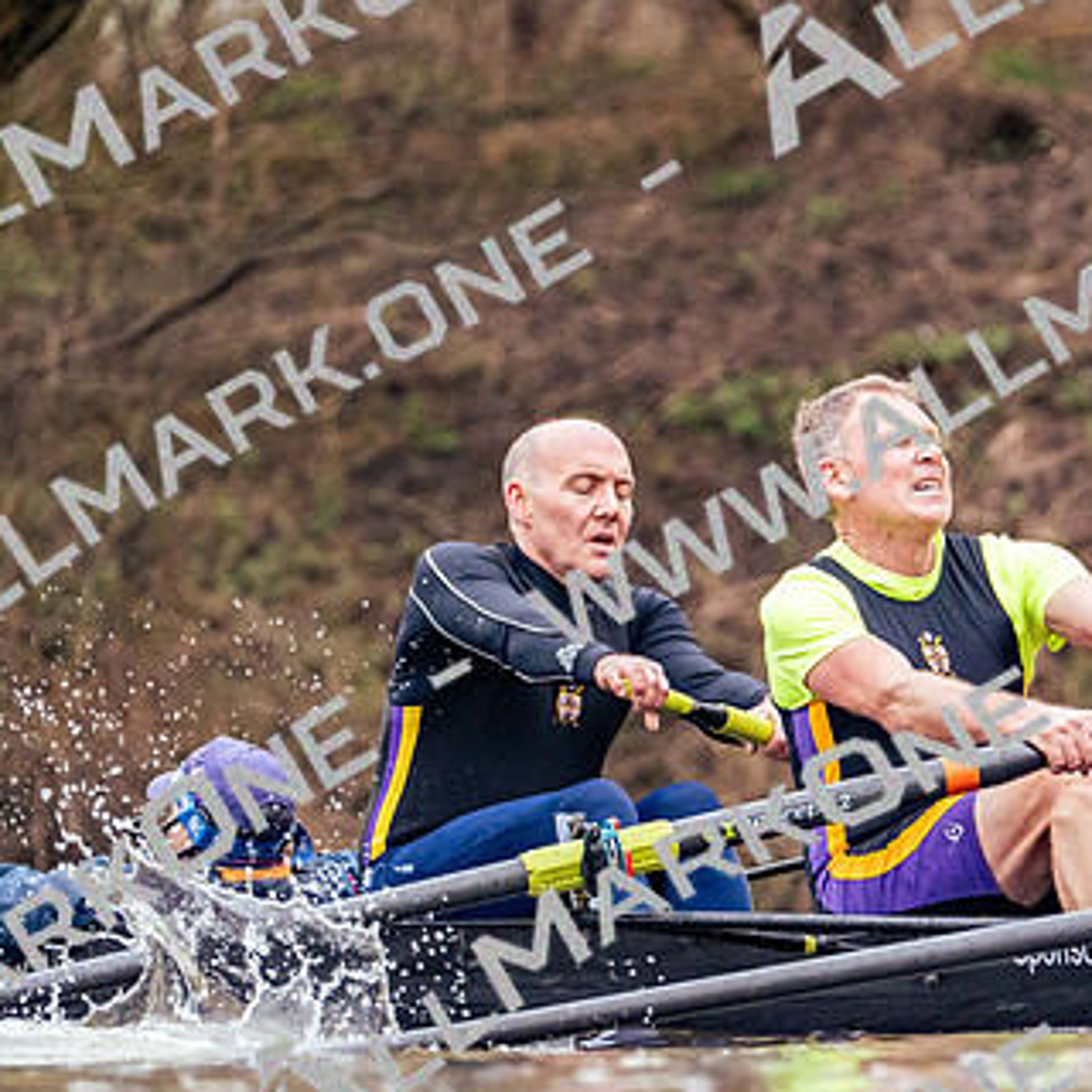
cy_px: 657
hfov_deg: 2.7
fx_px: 23449
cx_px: 949
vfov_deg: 2.7
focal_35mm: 657
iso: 6400
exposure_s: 1/2000
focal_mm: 426
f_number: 6.3
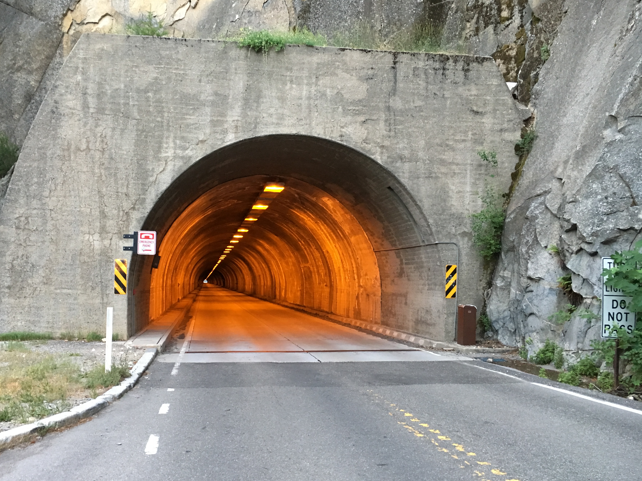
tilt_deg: -0.9
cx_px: 280
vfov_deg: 42.9
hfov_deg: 55.2
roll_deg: -0.8
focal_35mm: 33
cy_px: 261
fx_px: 612
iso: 200
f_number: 2.2
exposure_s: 1/17
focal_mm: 4.15
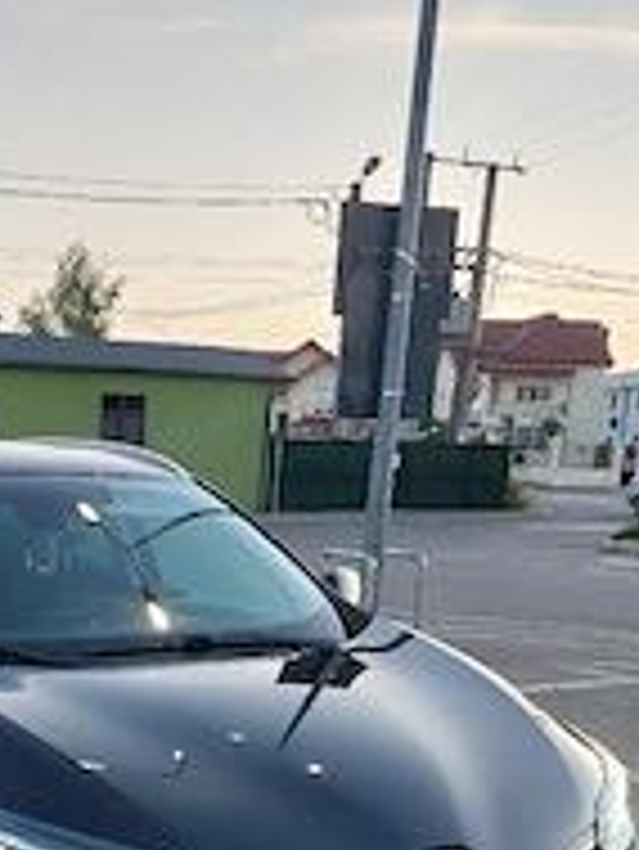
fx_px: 1303
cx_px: 45
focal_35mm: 53
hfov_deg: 26.5
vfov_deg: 34.3
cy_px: 751
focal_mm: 5.23
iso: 125
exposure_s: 1/60.2
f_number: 1.8
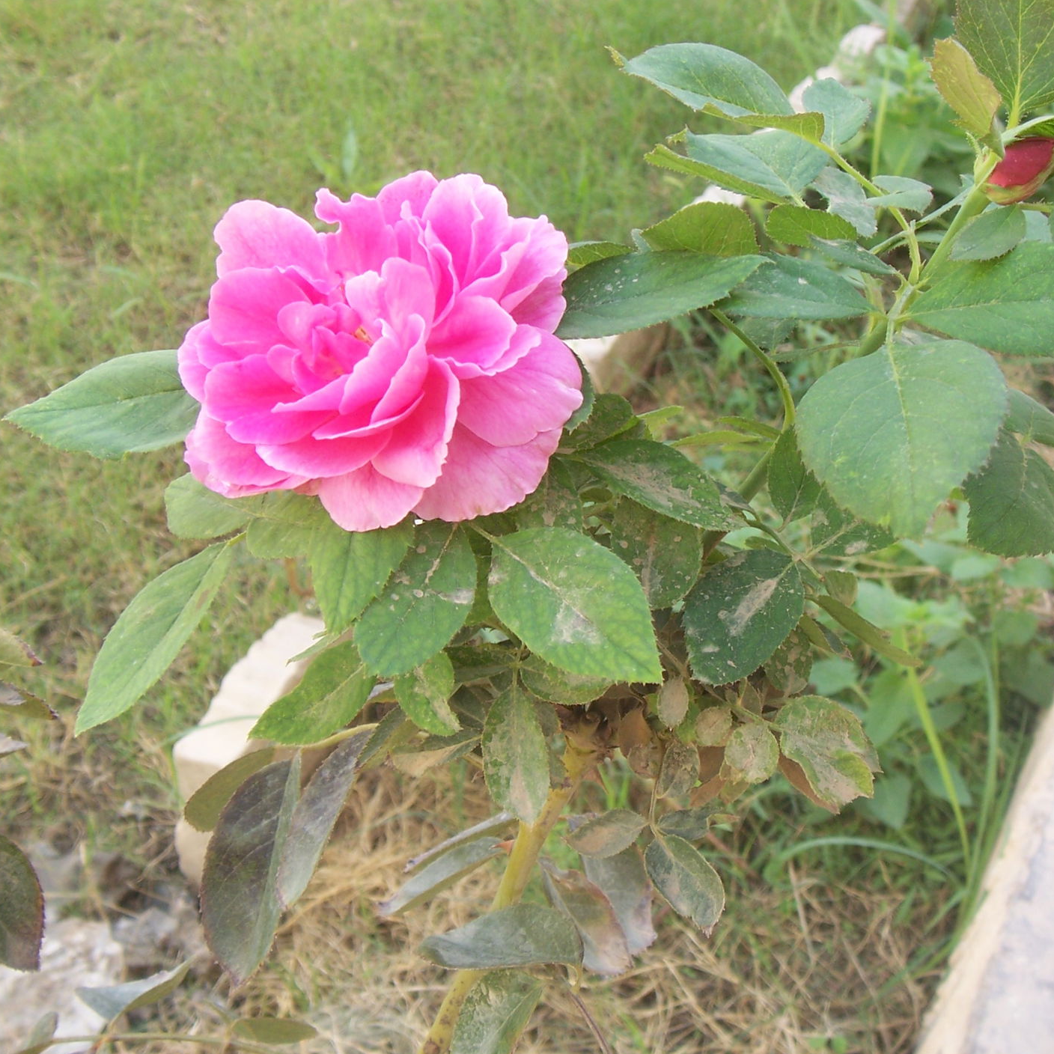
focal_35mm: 47
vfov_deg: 36.1
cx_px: 567
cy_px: 520
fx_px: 1619
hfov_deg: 36.0
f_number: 3.9
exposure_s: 1/60
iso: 64
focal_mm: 6.4
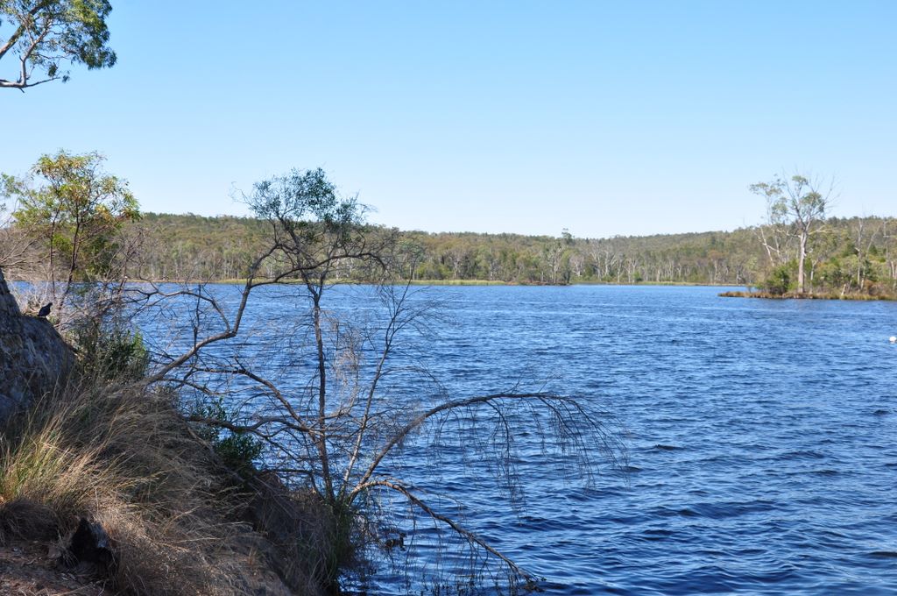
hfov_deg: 41.2
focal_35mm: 48
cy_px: 298
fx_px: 1194
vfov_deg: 28.0
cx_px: 448
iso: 200
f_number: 10
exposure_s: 1/200
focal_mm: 32
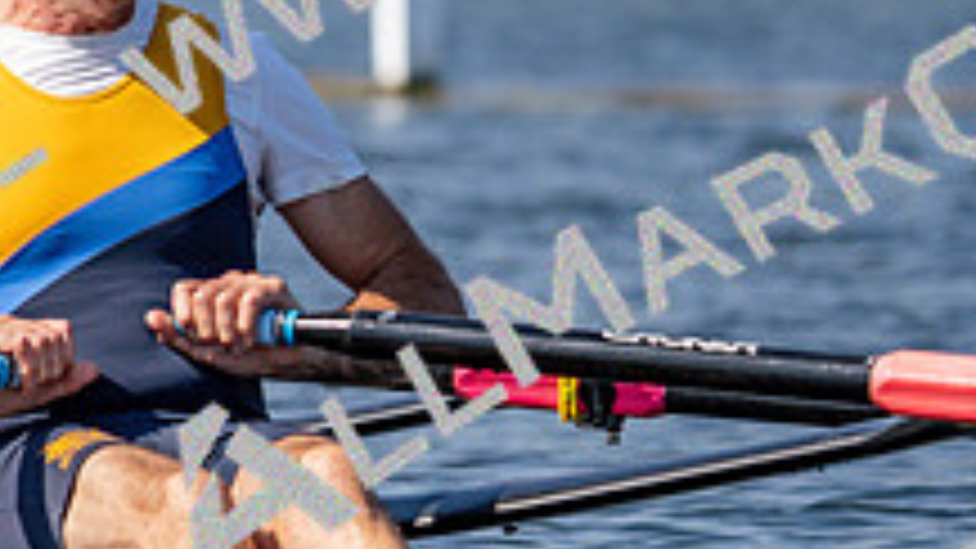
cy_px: 191
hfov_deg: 2.4
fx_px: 23263
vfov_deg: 1.4
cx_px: -207
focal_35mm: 899
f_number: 6.3
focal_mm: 321
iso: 250
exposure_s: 1/2000
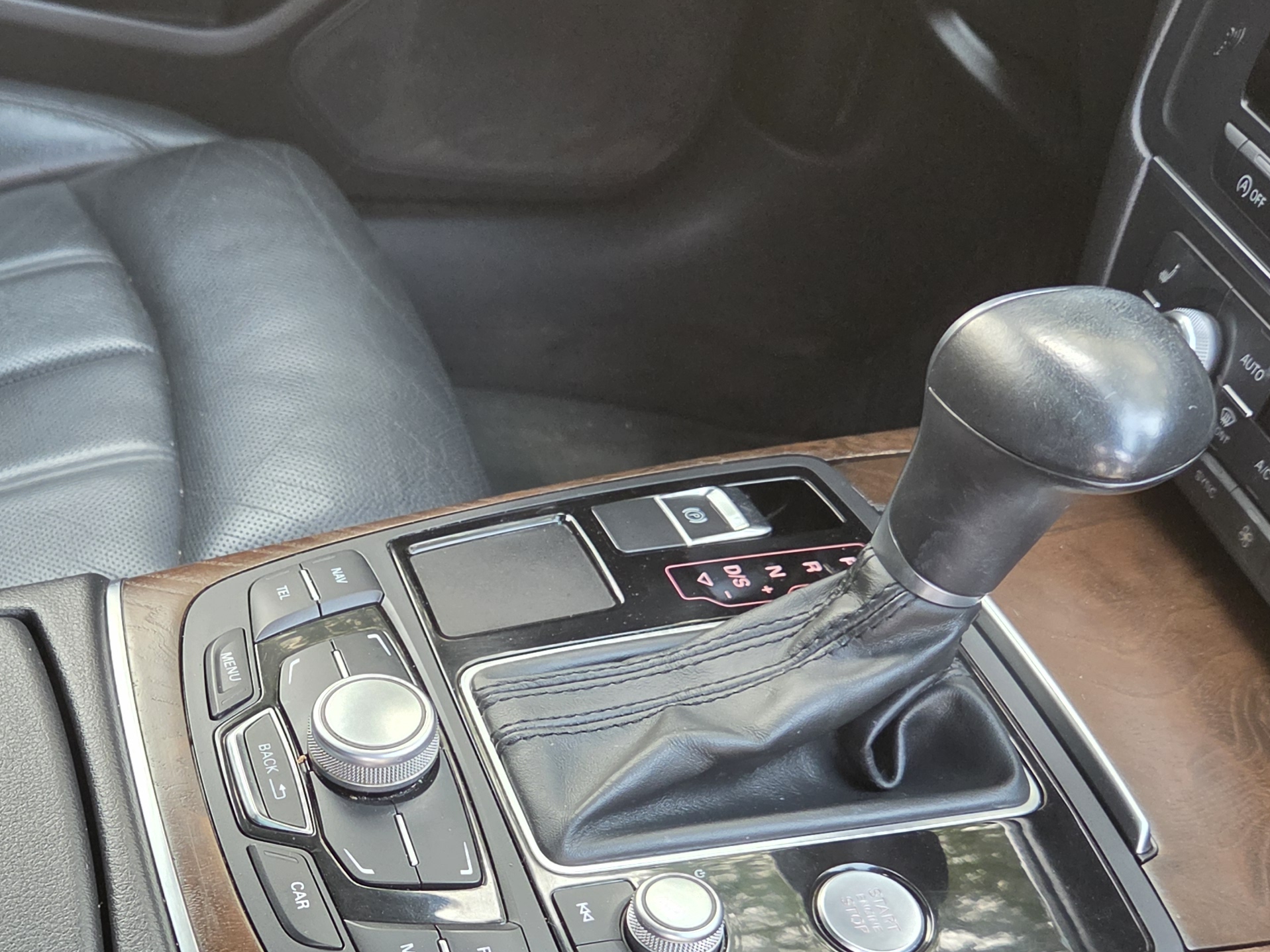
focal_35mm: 48
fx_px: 1761
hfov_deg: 38.6
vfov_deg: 29.8
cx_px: 307
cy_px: 713
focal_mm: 5.4
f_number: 1.8
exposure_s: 1/120
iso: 800
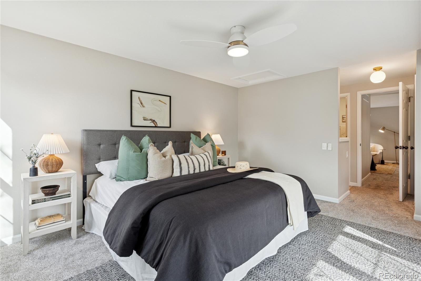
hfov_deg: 93.3
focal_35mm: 17
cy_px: 140
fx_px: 199
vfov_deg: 70.4
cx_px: 210
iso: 400
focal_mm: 17
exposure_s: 1/30
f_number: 9
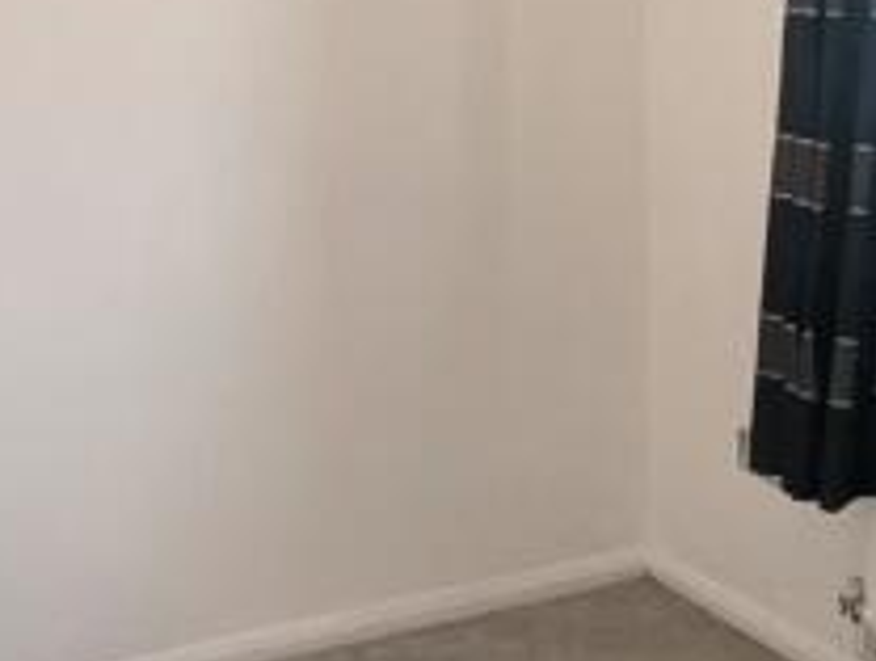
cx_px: 556
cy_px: 44
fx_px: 1623
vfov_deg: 22.4
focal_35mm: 64
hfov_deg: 30.1
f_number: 2.2
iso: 48
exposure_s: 1/139
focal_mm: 1.95
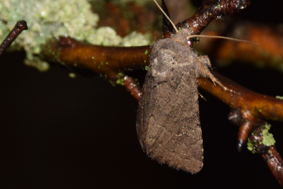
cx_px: 142
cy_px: 94
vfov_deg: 6.5
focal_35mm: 210
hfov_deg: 9.8
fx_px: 1651
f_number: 13
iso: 100
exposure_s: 1/160
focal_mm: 140
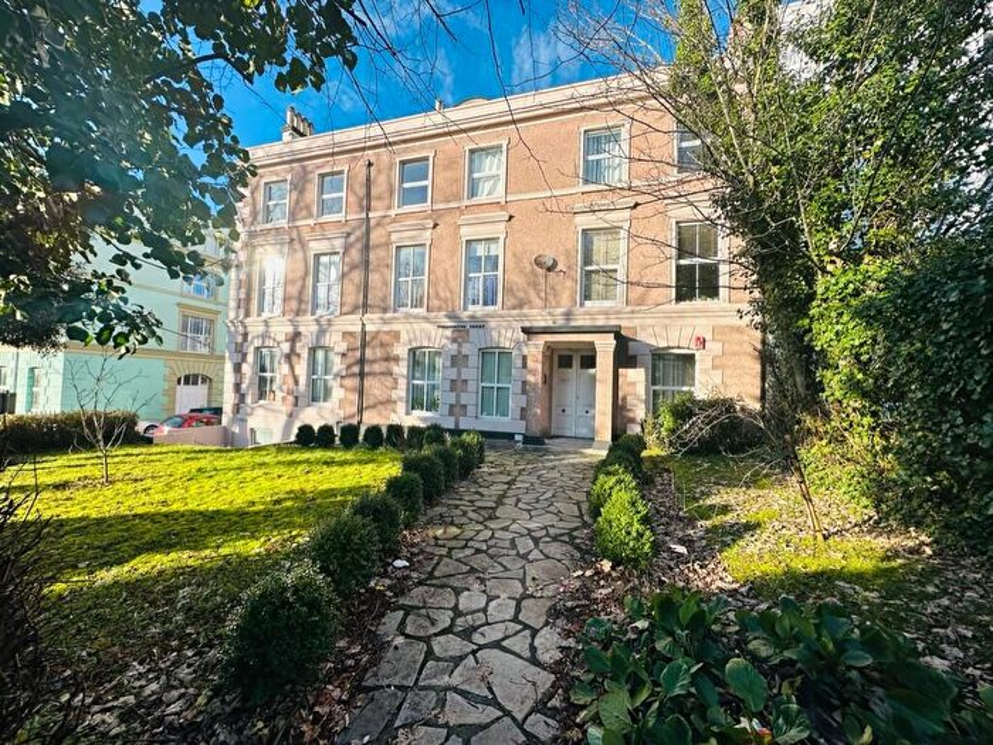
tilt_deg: +1.7
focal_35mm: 14
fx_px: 402
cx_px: 496
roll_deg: -2.5
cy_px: 372
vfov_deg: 85.7
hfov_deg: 102.1
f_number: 2.2
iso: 50
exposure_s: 1/1033
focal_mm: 2.22
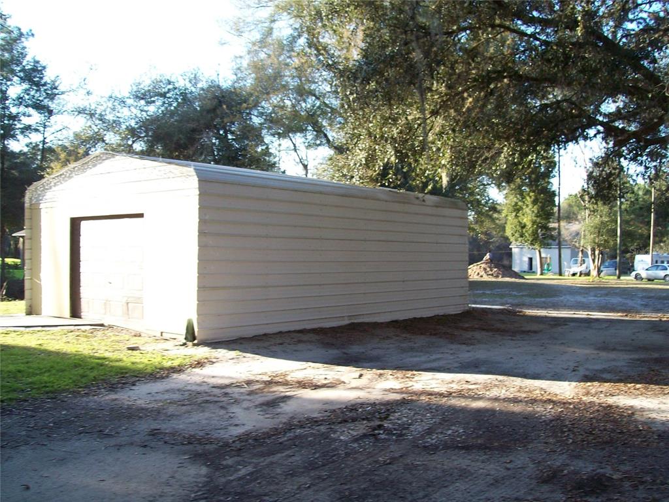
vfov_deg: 39.7
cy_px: 251
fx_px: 696
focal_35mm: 36
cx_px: 334
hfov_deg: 51.4
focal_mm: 6
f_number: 2.7
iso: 80
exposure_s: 1/143
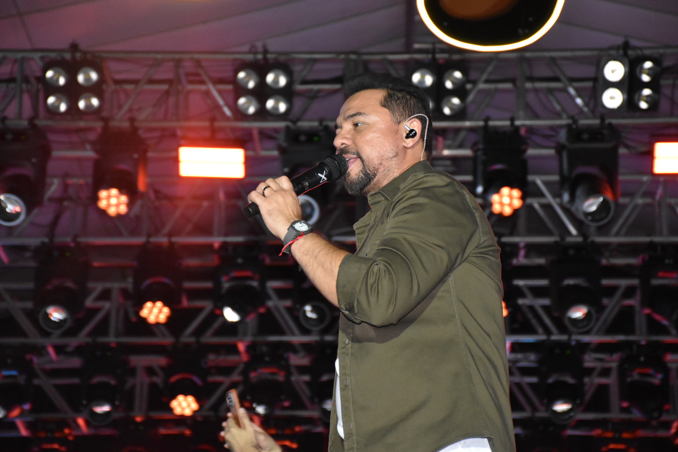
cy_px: 226
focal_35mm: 128
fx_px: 2401
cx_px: 339
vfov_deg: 10.8
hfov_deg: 16.1
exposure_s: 1/100
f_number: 5.3
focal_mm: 85
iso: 3200
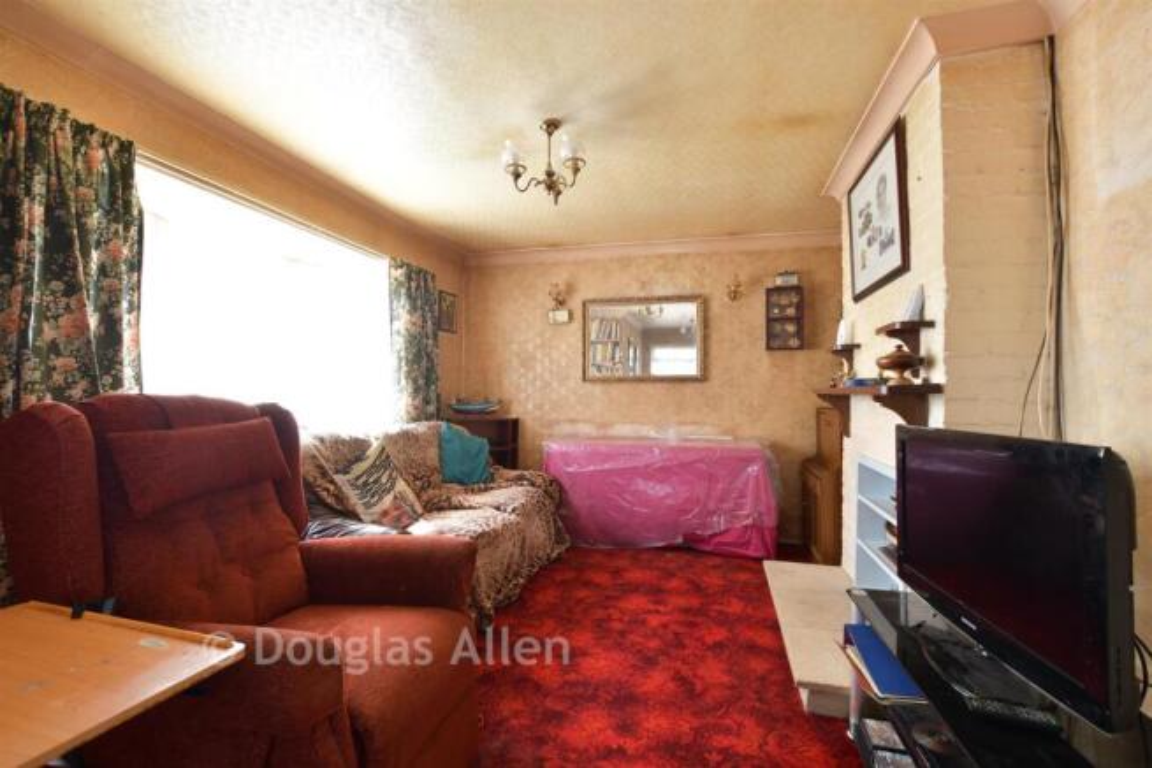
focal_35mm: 15
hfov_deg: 100.4
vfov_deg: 77.4
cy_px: 384
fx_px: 480
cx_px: 576
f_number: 8
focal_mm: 10
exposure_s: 1/5
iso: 100
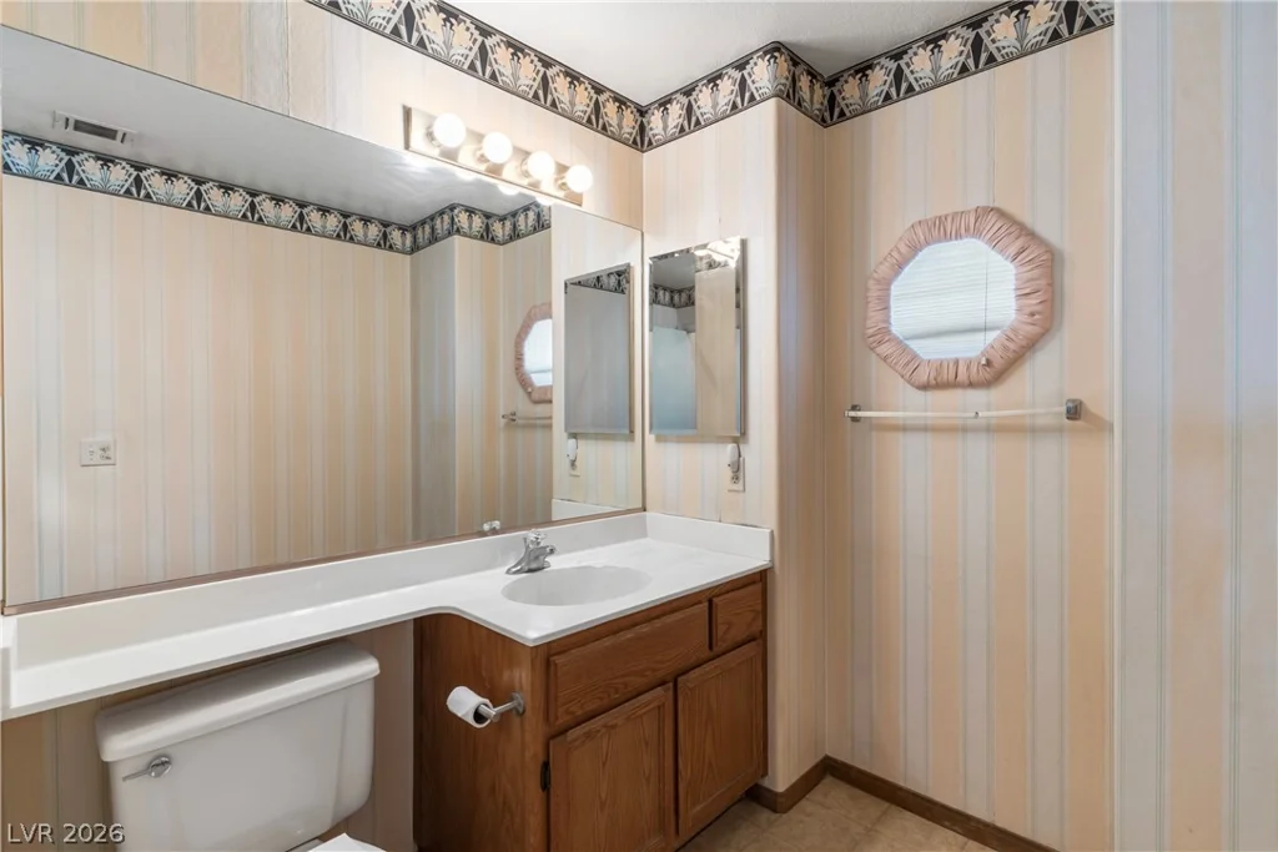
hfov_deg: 93.3
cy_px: 426
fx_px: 604
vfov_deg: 70.5
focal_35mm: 17
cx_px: 639
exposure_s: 1/6
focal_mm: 17
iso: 400
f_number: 8
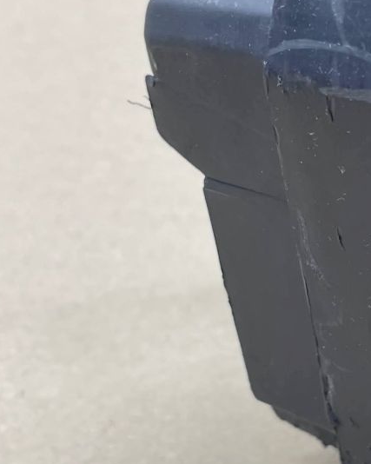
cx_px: 332
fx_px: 1043
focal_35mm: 76
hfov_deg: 19.8
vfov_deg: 25.0
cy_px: 268
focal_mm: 4.2
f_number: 1.6
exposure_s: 1/100
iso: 125
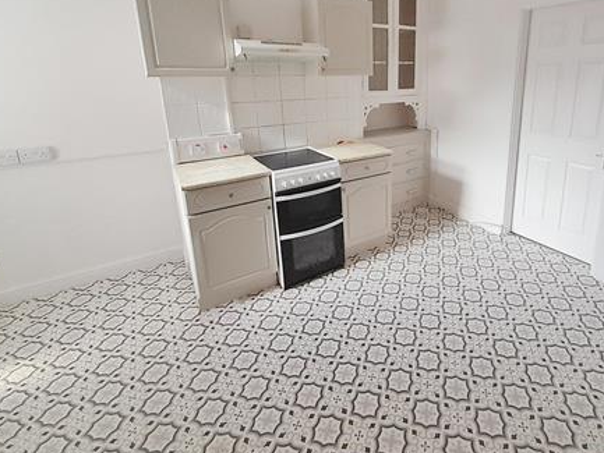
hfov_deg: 86.0
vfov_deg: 69.4
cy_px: 148
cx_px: 378
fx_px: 314
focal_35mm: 18
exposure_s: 1/50
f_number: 2.2
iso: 80
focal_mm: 1.13
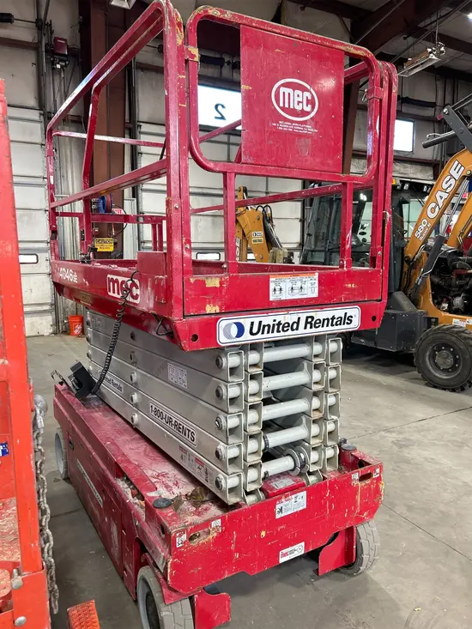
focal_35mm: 26
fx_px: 473
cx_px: 236
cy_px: 314
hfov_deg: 53.1
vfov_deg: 67.3
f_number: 1.5
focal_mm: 5.7
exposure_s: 1/107
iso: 125
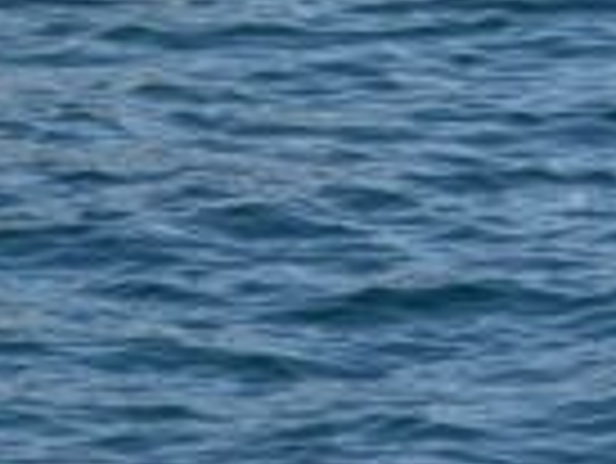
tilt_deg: -5.8
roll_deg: +1.5
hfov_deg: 3.4
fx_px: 10402
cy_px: -559
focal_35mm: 584
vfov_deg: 2.5
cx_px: -701
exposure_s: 1/638
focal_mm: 16.89
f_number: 2.8
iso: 25
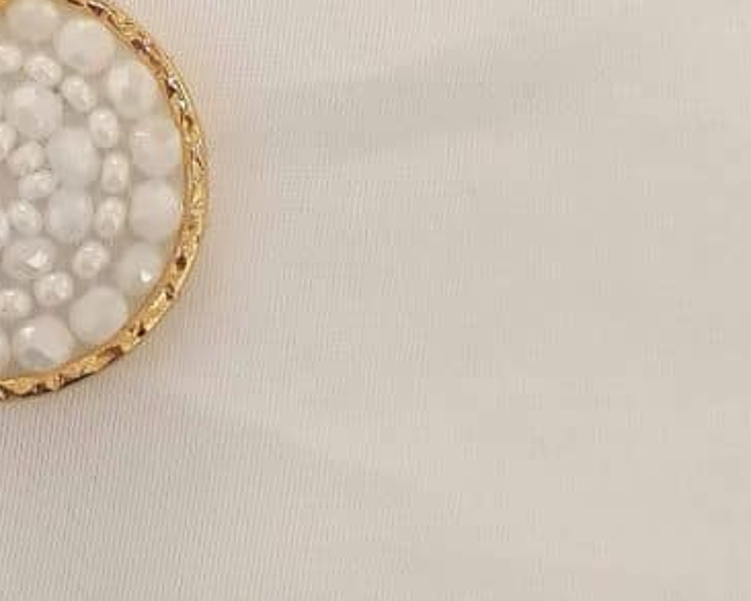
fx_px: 2735
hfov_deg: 15.4
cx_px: 51
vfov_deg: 12.0
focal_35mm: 123
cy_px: -295
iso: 80
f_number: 1.8
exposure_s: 1/50
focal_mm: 4.75
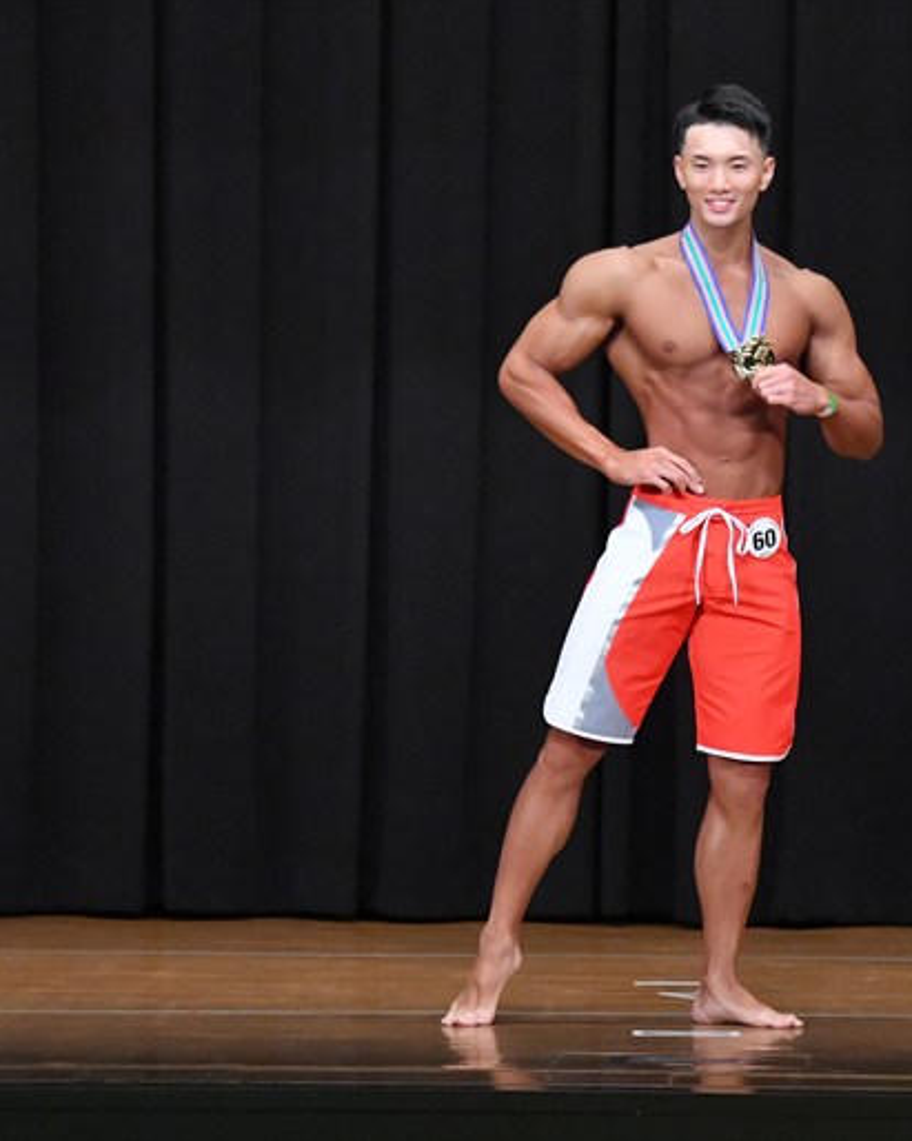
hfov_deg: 5.4
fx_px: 9652
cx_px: 716
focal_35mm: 286
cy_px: 570
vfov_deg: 6.8
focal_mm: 135
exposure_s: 1/400
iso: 8000
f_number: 5.6
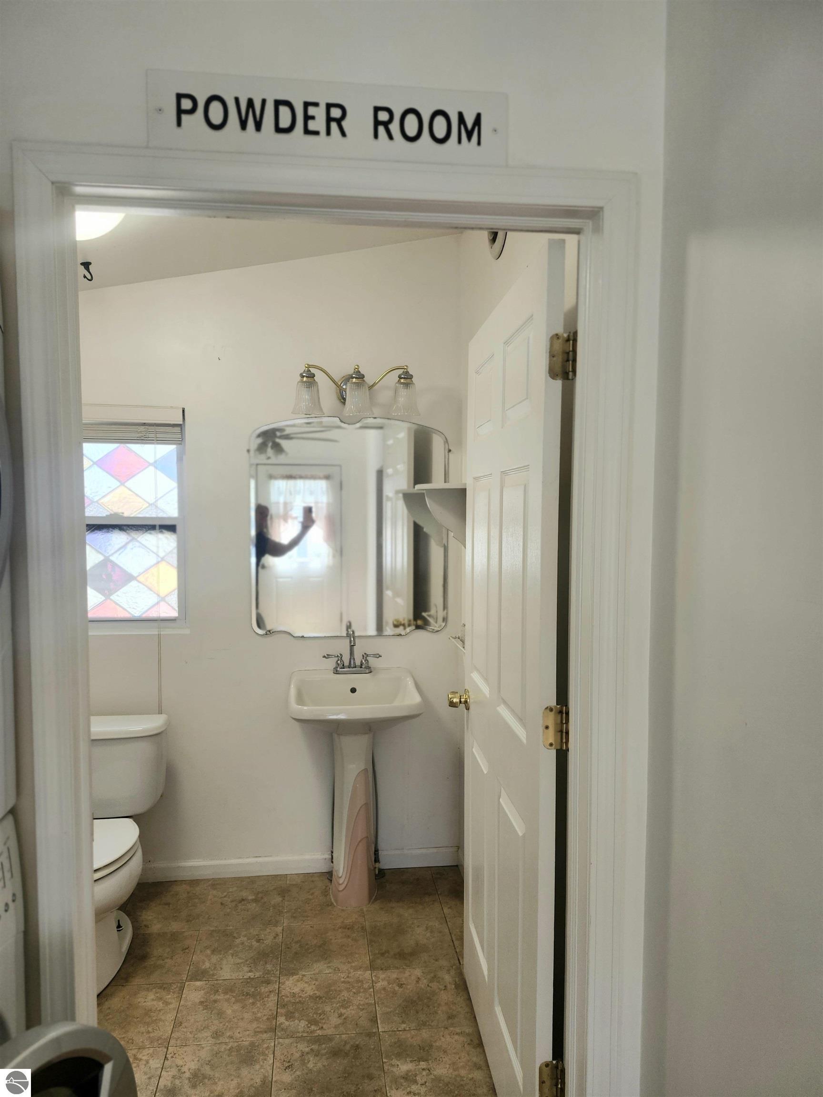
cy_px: 548
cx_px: 412
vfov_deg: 73.9
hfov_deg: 58.9
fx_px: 729
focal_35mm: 23
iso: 100
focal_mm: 5.54
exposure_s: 1/120
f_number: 1.8
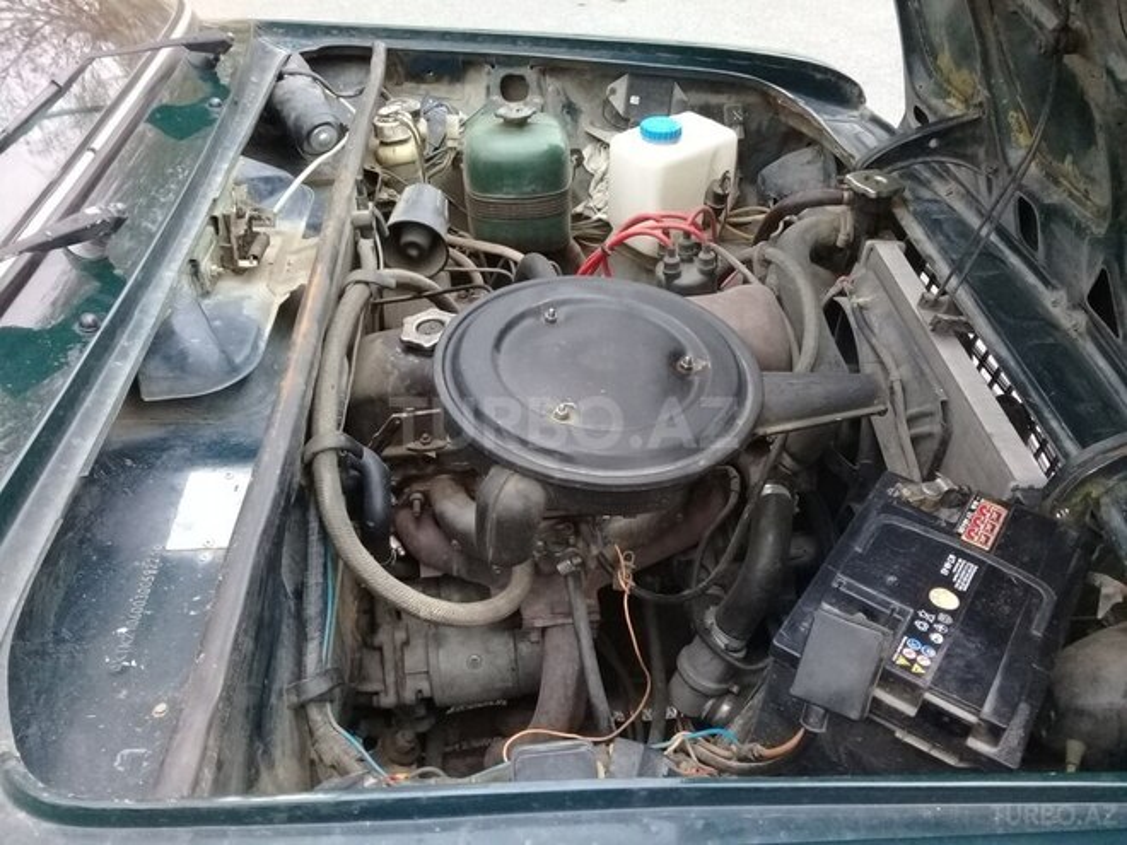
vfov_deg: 45.4
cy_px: 422
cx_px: 564
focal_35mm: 31
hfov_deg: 58.4
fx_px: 1009
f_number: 2.2
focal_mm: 3.3
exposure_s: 1/25
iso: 200
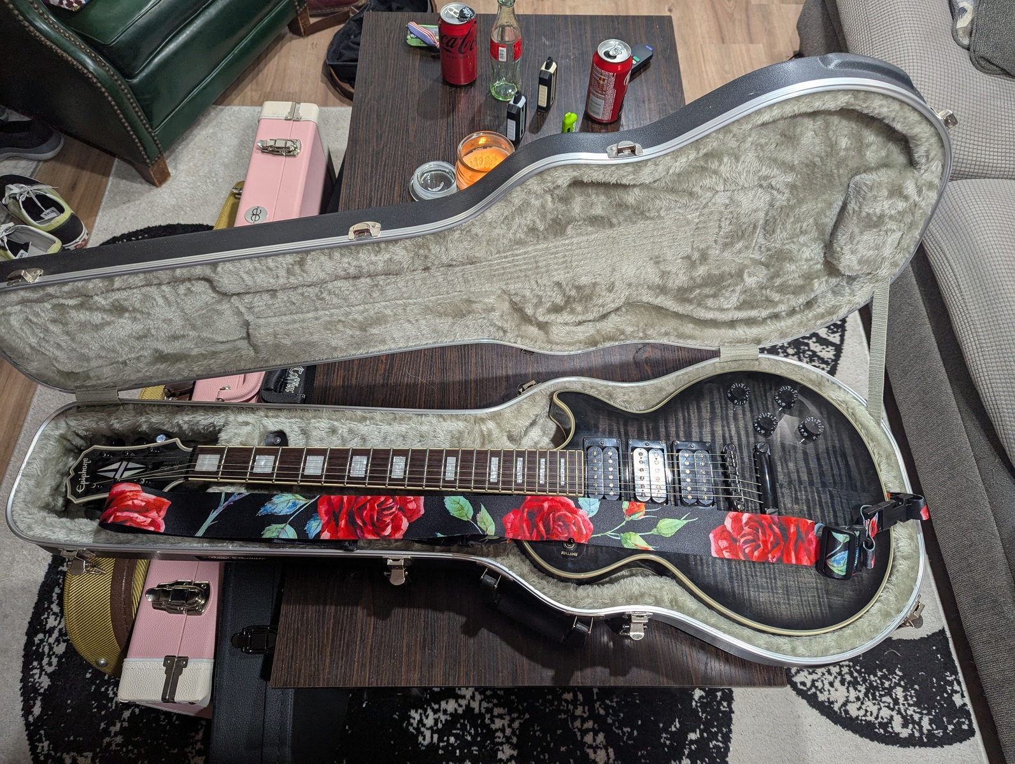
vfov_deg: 56.9
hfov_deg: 71.5
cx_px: 508
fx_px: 705
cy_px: 382
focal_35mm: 24
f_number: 1.85
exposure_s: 1/24
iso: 101
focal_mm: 6.81
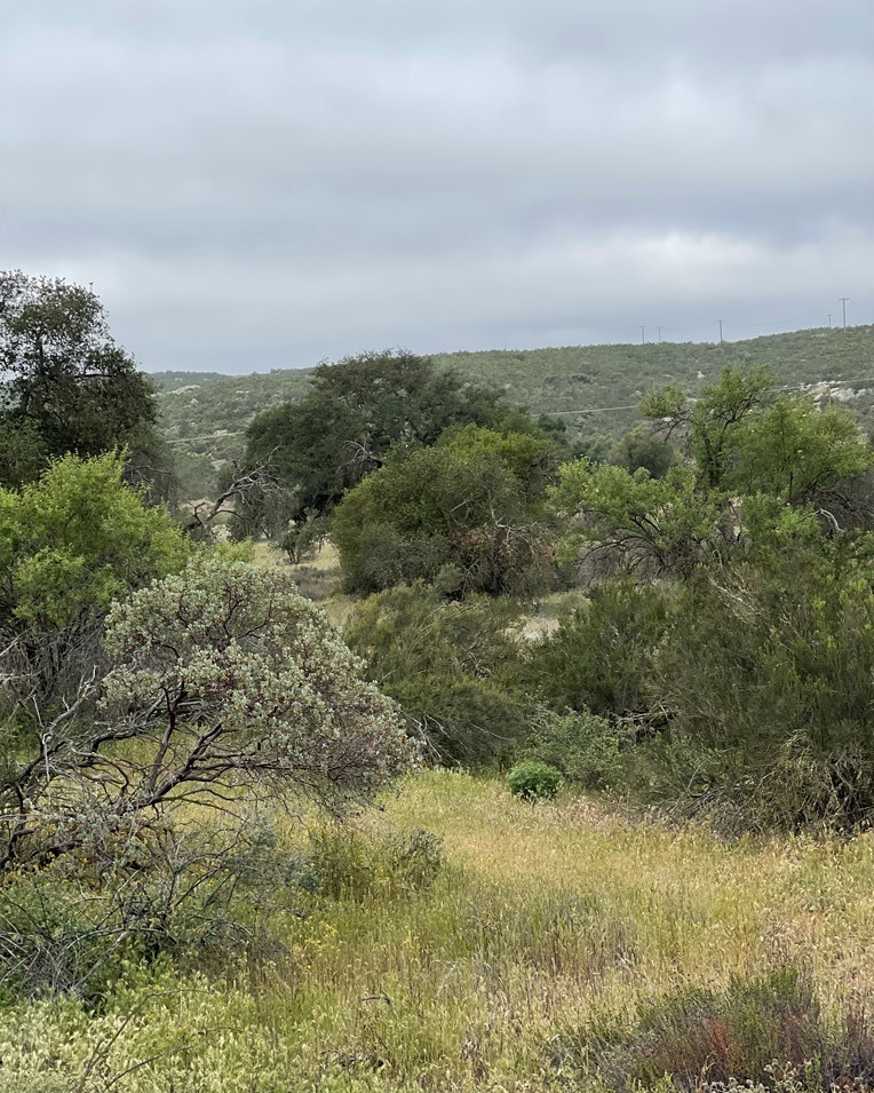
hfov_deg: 22.8
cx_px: 438
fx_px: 2166
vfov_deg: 28.3
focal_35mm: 67
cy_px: 536
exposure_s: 1/867
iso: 20
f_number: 2.2
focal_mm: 7.5
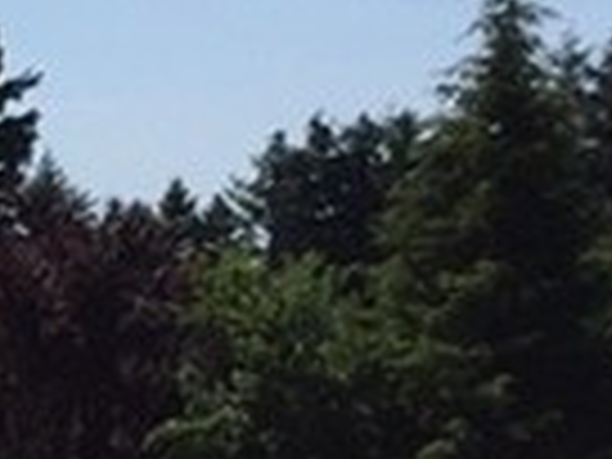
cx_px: -1161
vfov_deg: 6.7
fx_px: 3872
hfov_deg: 7.9
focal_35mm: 219
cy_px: 770
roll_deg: +0.1
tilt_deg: -6.3
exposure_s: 1/2825
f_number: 2.2
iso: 32
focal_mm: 4.15
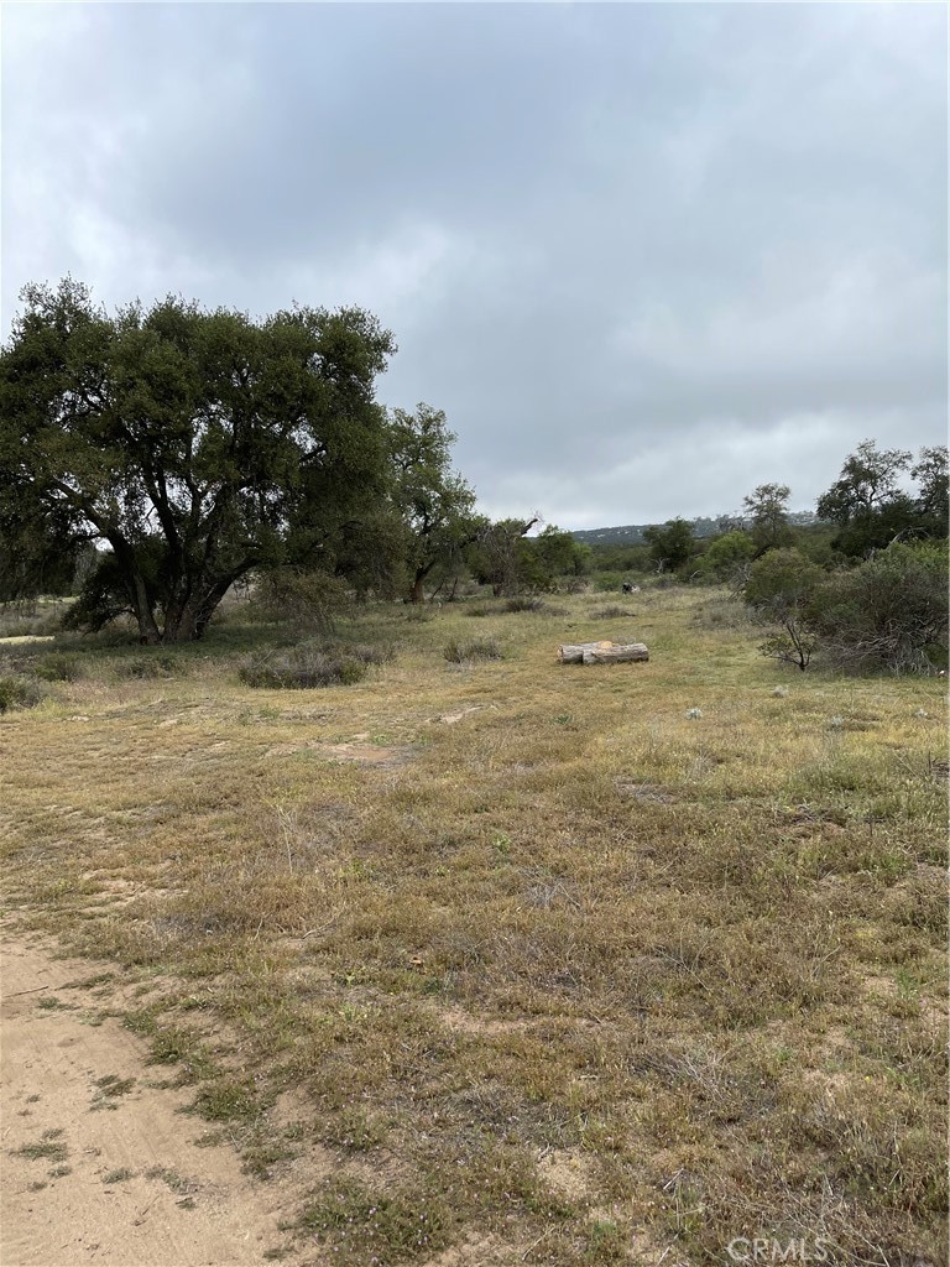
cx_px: 475
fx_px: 951
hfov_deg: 53.1
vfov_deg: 67.3
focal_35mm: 26
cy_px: 634
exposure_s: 1/3003
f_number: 1.6
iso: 32
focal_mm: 5.1
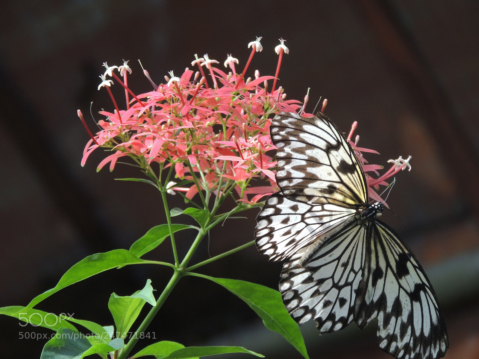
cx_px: 240
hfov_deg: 6.1
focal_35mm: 325
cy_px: 180
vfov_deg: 4.6
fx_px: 4497
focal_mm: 57.9
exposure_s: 1/100
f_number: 4.8
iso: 400
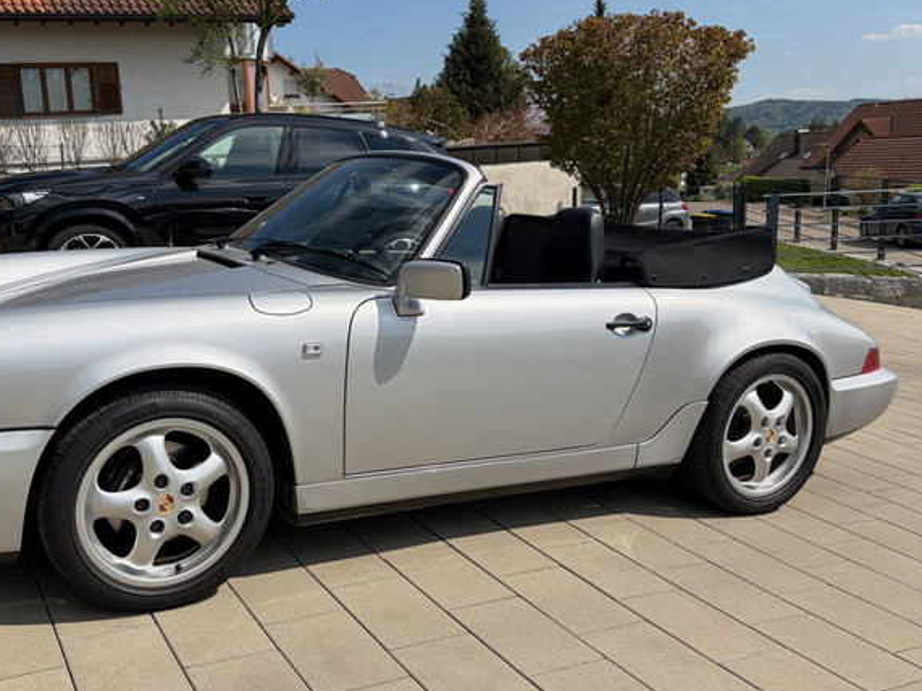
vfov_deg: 40.7
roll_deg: +4.2
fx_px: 932
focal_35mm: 35
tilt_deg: -10.3
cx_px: 346
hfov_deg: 52.1
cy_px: 339
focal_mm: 5.96
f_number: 1.6
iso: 50
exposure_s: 1/6329
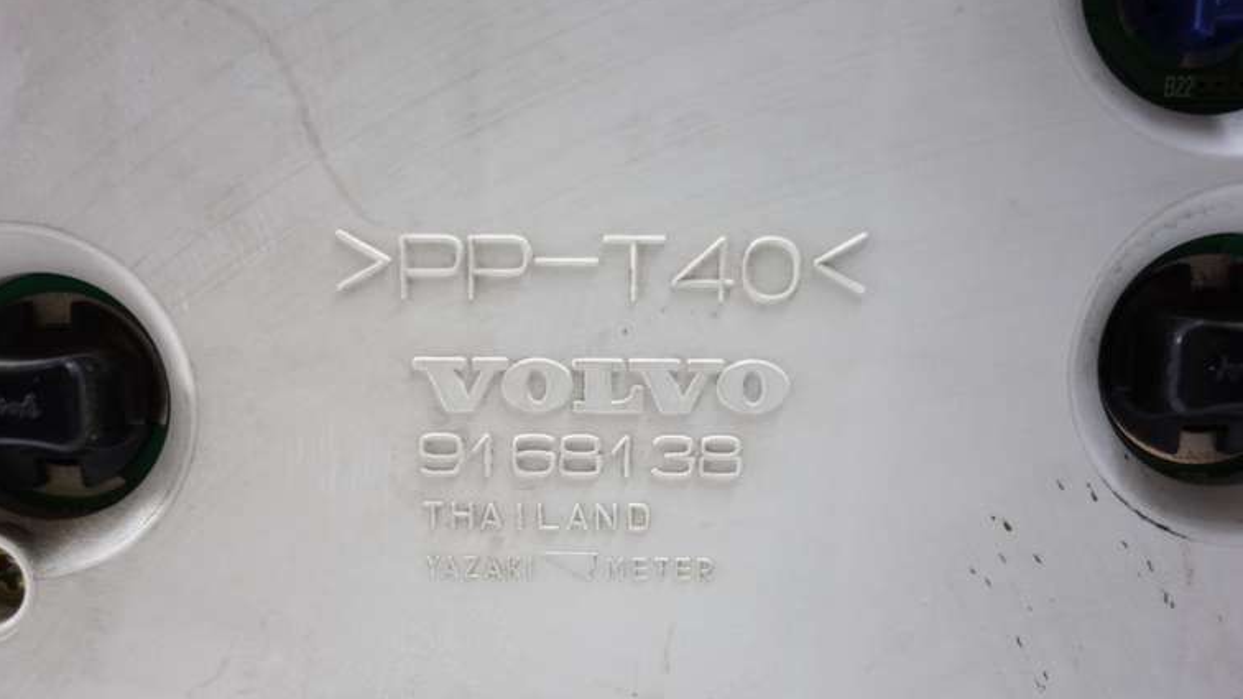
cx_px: 625
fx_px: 1088
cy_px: 411
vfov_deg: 35.5
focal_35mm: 33
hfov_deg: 59.5
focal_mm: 11.6
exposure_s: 1/50
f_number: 2.2
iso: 125
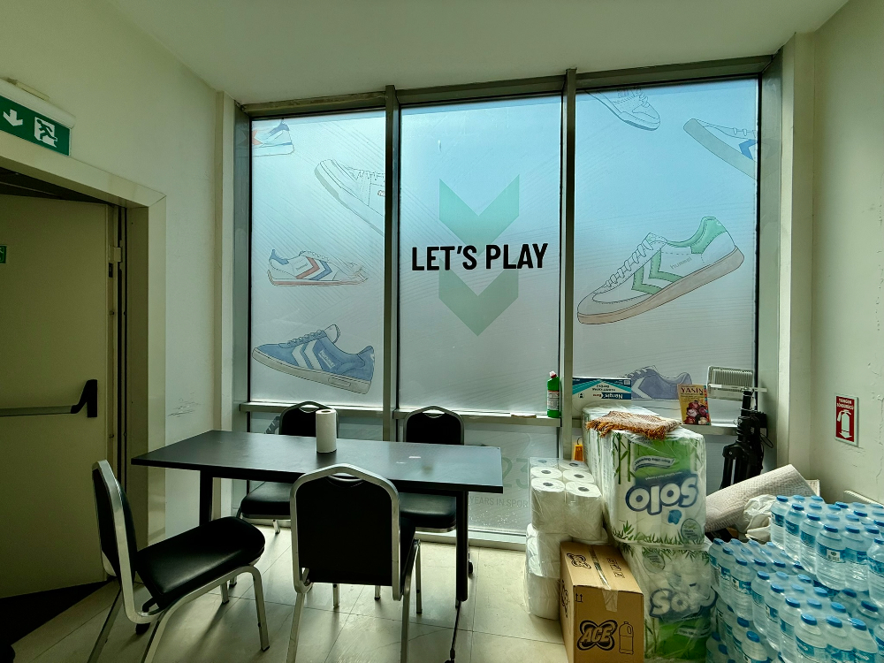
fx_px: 358
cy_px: 332
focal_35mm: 14
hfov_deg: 102.1
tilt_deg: -0.3
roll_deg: -1.5
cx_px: 442
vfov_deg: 85.7
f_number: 2.2
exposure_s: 1/864
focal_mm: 2.22
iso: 50
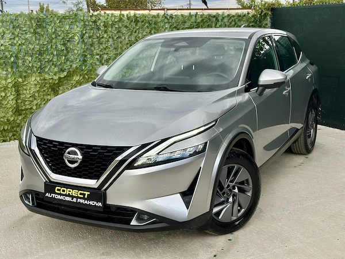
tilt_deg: -11.2
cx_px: 172
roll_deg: +1.4
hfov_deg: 39.7
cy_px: 130
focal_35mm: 48
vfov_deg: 30.3
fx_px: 478
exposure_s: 1/1305
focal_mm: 6.86
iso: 80
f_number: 1.78
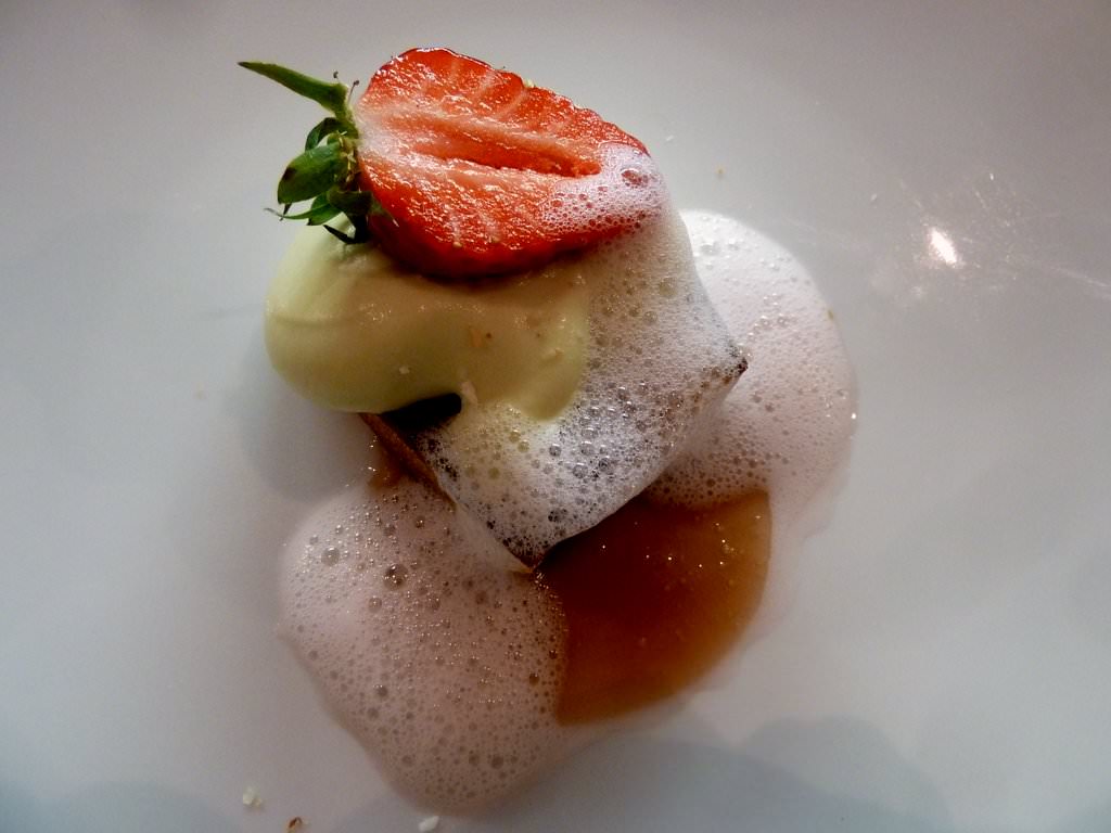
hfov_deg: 69.4
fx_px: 802
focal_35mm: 25
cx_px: 556
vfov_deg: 54.9
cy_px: 416
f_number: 3.3
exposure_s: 1/20
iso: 400
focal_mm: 4.1
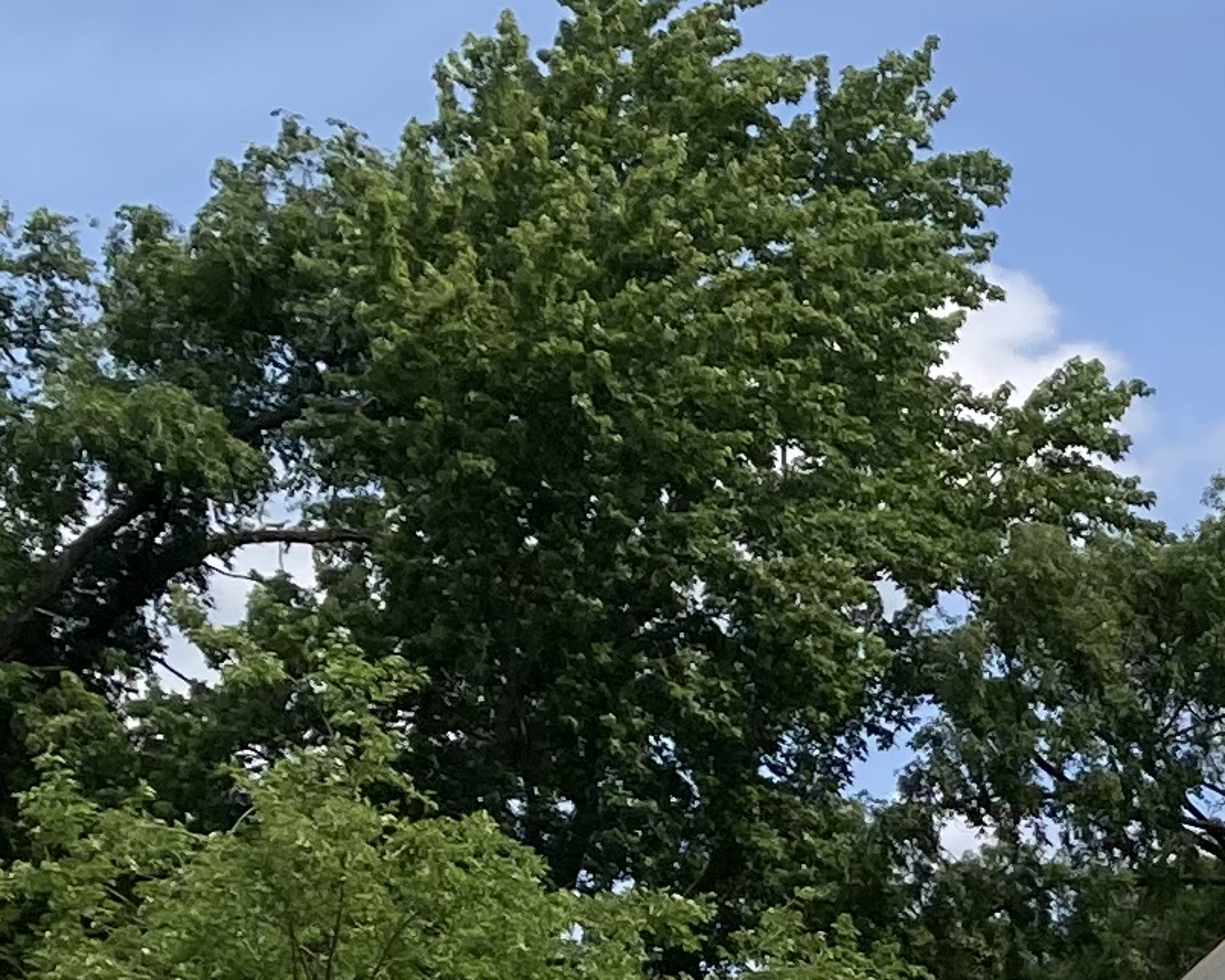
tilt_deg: +2.3
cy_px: 1527
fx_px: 4966
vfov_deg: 10.8
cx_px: 2732
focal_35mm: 137
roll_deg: +0.3
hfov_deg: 11.9
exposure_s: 1/2114
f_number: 1.8
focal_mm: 3.99
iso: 20
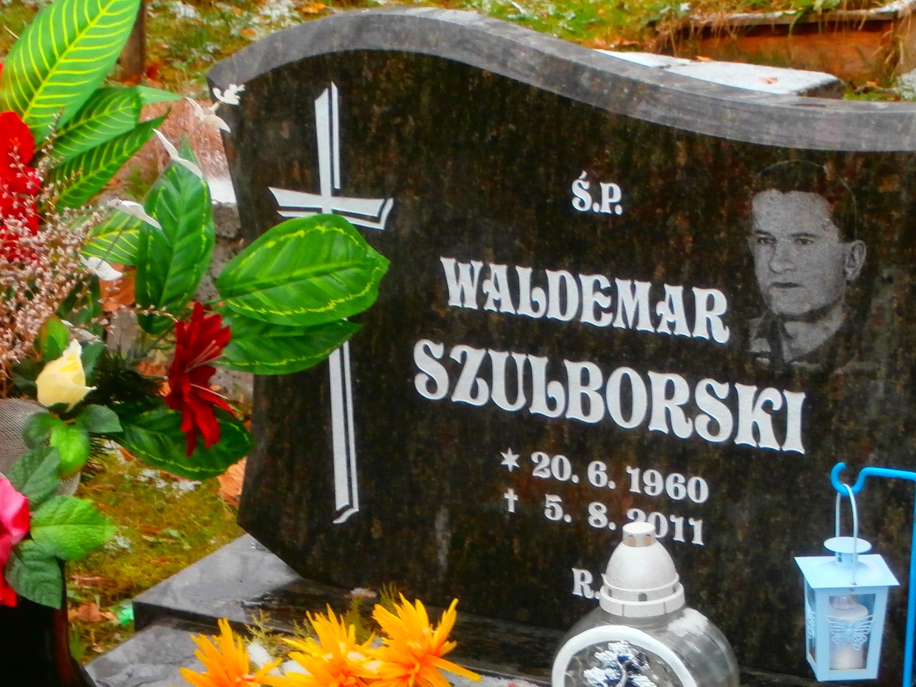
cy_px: 578
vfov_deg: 15.3
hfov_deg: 20.4
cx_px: 508
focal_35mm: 96
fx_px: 2541
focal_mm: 10.11
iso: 200
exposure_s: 1/40
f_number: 4.5
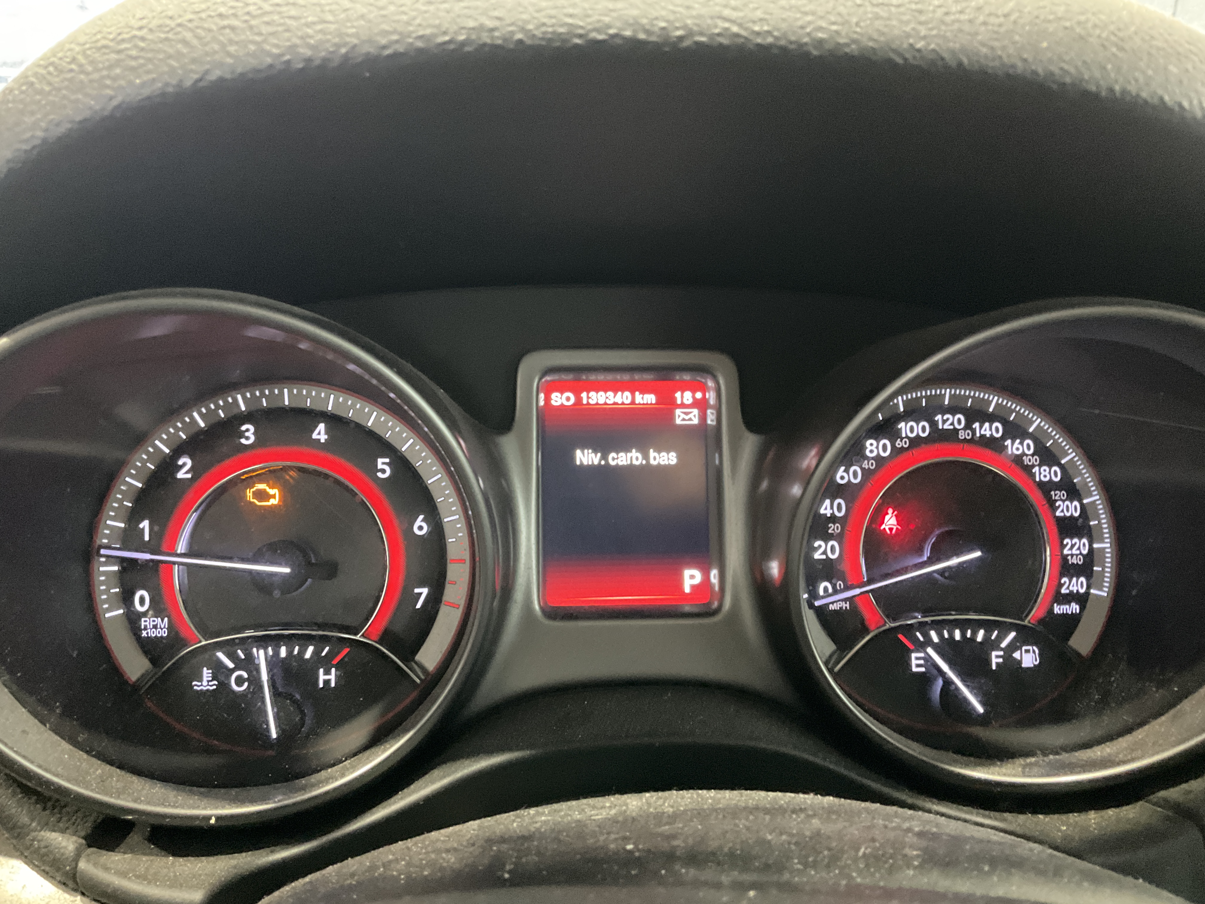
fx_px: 1010
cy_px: 452
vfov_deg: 48.2
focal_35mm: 29
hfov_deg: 61.7
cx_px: 602
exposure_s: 1/30
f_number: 1.8
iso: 500
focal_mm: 3
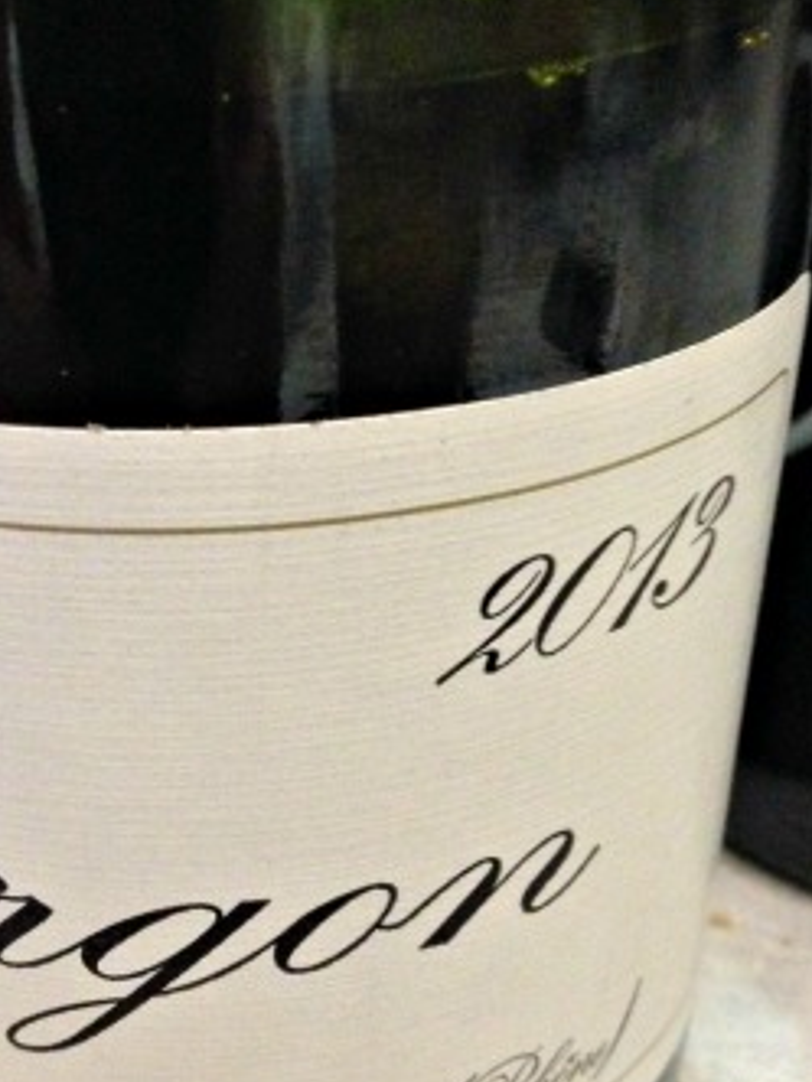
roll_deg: +1.3
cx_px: 232
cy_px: 634
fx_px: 1658
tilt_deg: -30.9
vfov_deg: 36.1
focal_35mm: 53
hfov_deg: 27.3
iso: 640
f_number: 2.4
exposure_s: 1/15
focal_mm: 4.12
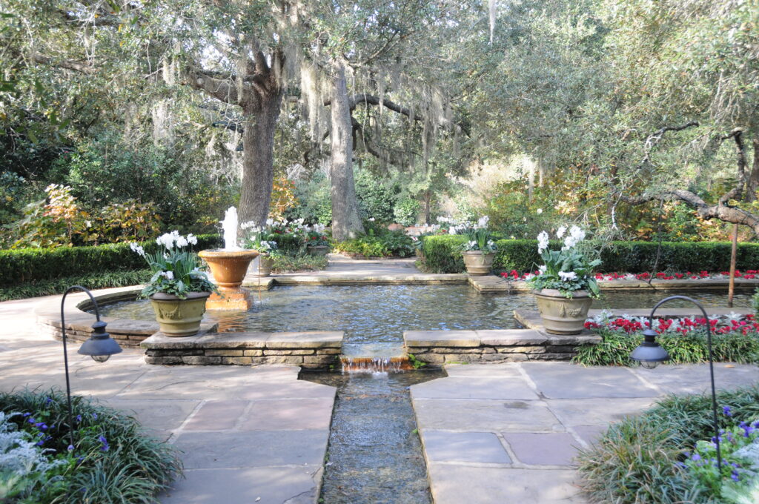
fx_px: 758
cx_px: 380
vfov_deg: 36.8
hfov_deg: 53.2
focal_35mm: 36
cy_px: 252
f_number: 6.3
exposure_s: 1/100
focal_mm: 24
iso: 500
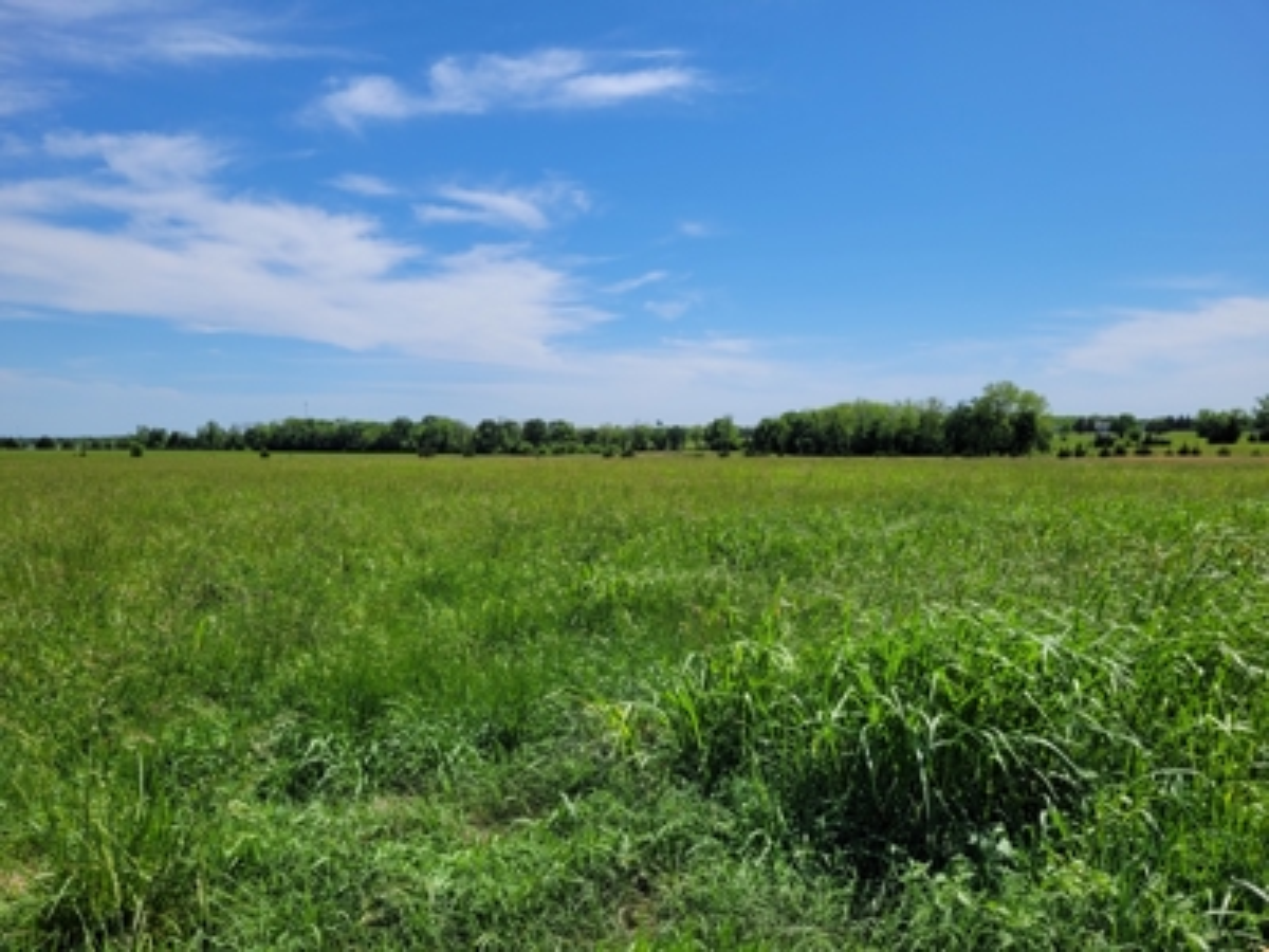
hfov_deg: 67.3
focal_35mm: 26
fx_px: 953
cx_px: 634
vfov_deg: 53.1
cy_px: 476
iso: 40
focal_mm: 5.4
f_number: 1.8
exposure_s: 1/3667
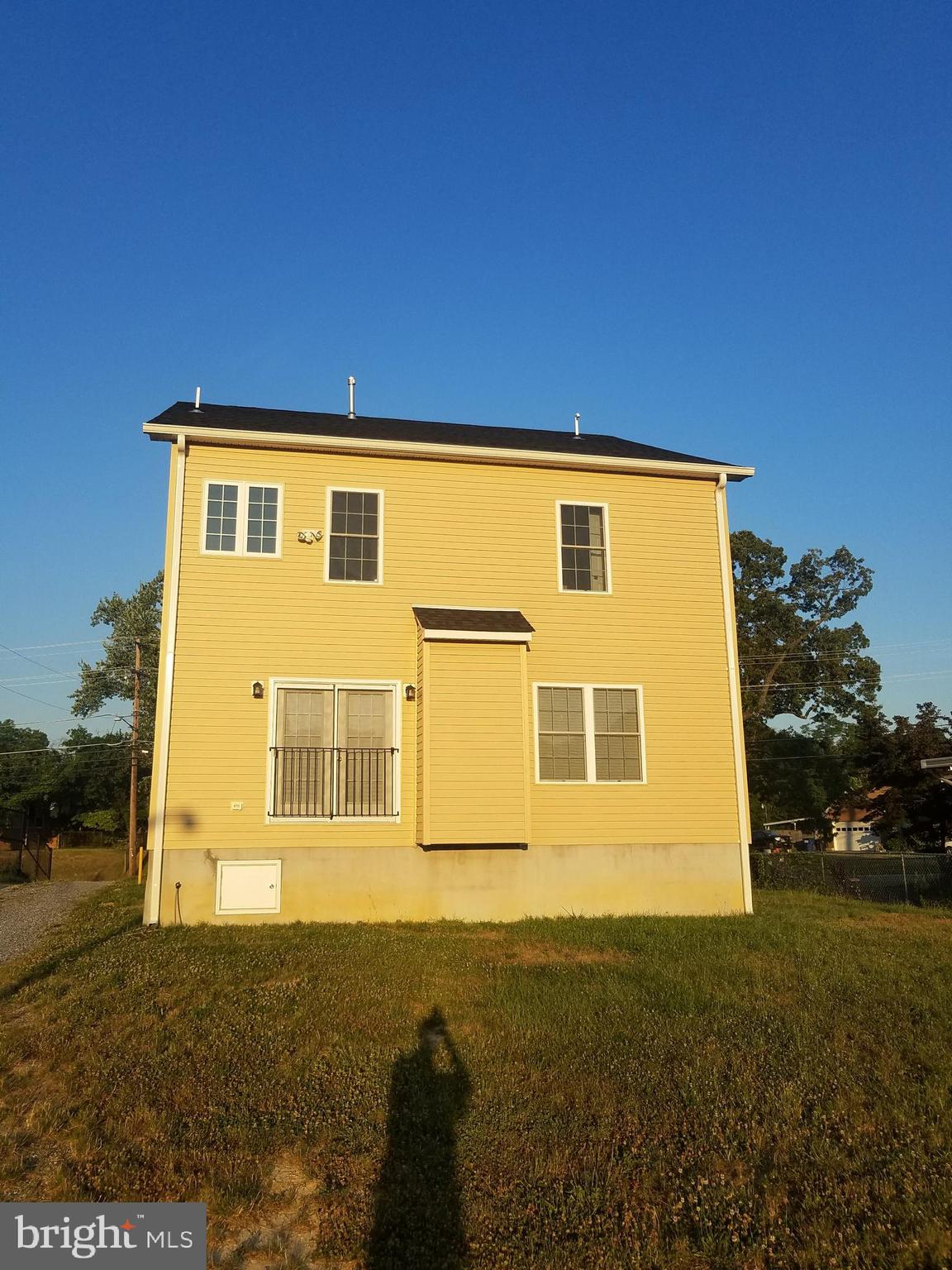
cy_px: 635
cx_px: 476
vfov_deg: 67.3
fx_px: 953
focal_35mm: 26
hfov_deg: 53.1
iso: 50
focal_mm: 4.2
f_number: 1.7
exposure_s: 1/2240
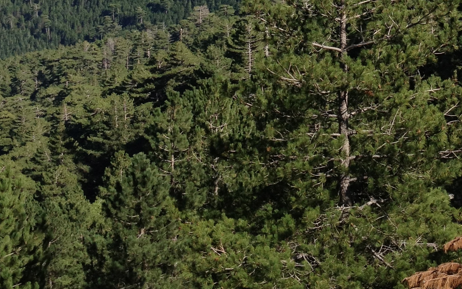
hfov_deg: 22.4
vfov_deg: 13.6
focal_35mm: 92
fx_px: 1159
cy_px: -96
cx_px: 335
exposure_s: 1/1534
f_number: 2.4
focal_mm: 4.28
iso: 64
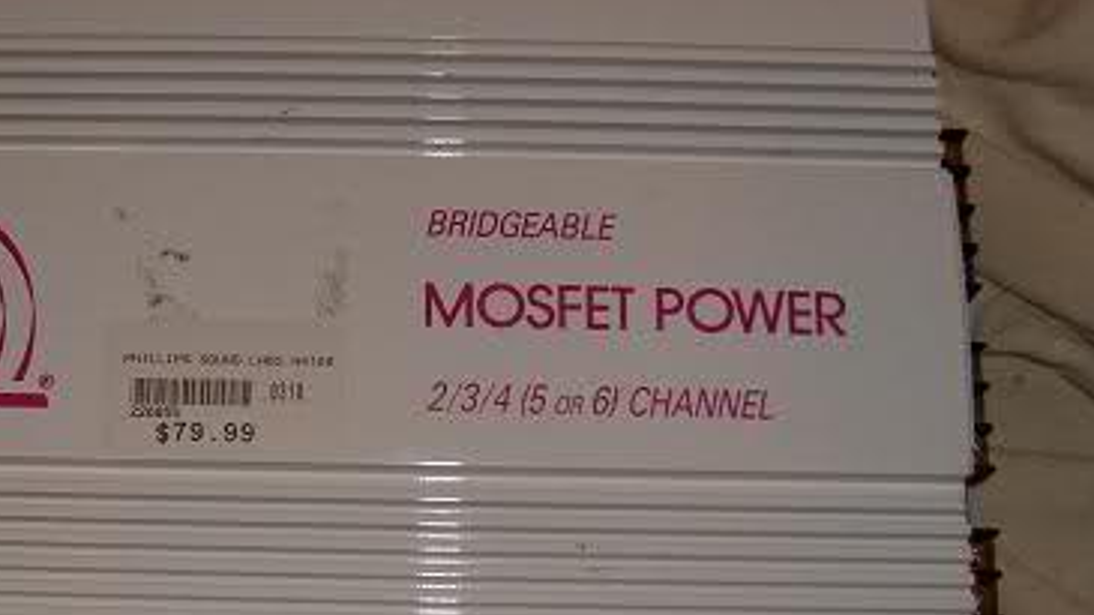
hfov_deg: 35.0
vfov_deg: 20.3
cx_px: 342
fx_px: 1711
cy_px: 410
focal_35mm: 59
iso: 100
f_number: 2.8
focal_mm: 5.8
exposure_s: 1/45
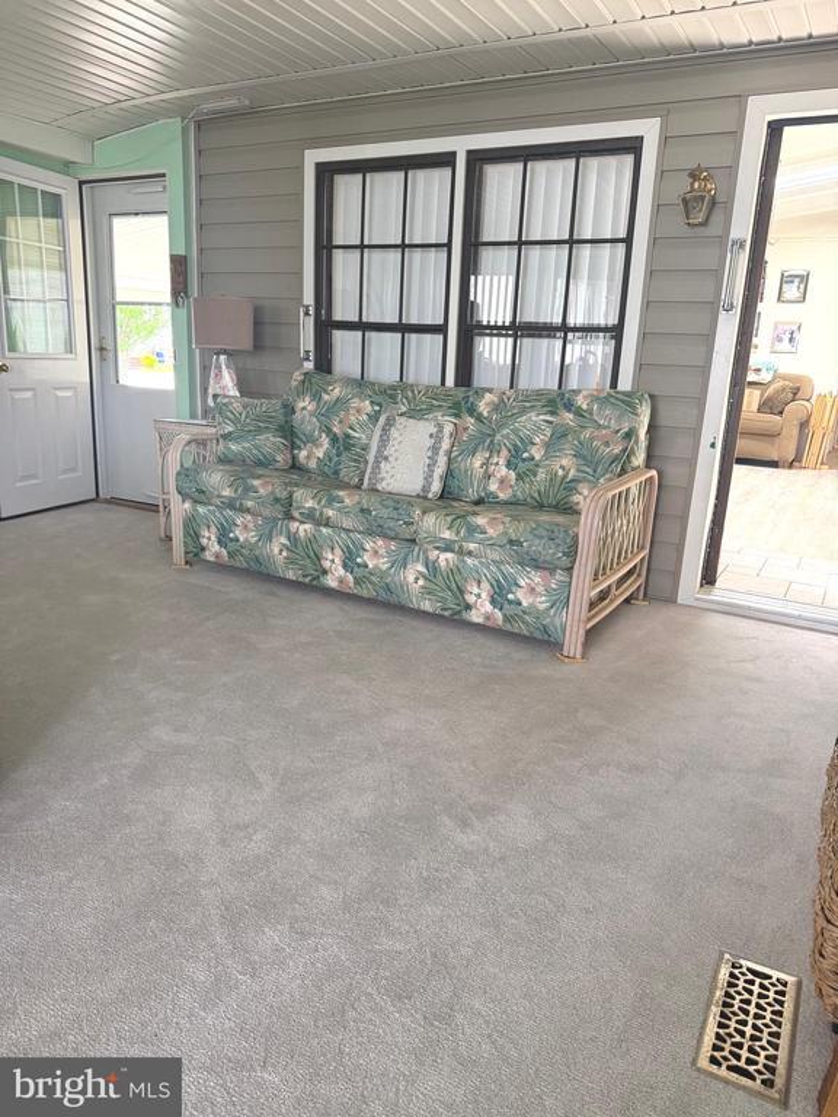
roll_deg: -2.2
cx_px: 419
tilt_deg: -13.9
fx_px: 775
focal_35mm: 24
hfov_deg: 56.8
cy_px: 558
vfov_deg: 71.6
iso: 320
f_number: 1.78
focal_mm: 6.76
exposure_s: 1/120
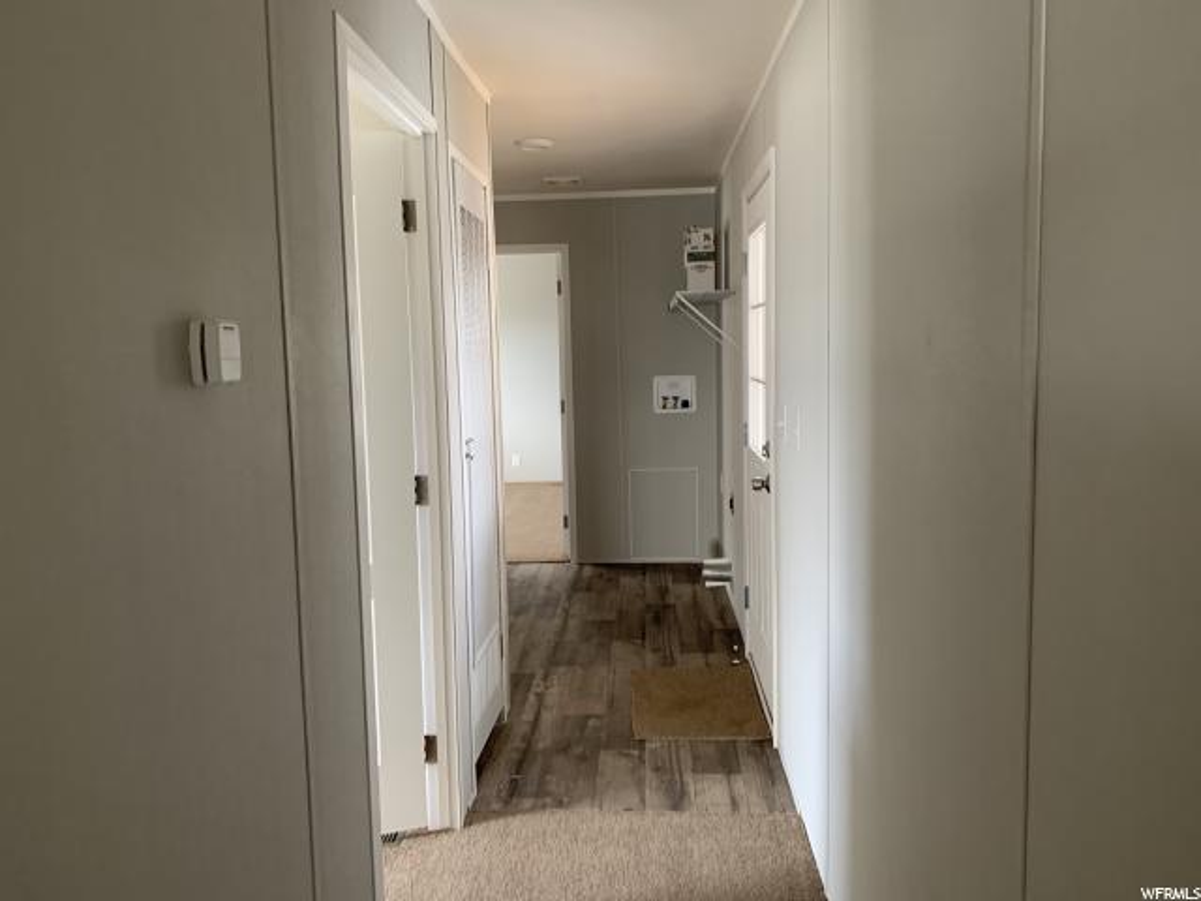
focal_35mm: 26
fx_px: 902
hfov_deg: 67.3
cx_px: 600
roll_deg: +0.2
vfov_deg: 53.1
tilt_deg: -3.5
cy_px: 450
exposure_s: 1/60
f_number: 1.8
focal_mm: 4.25
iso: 160
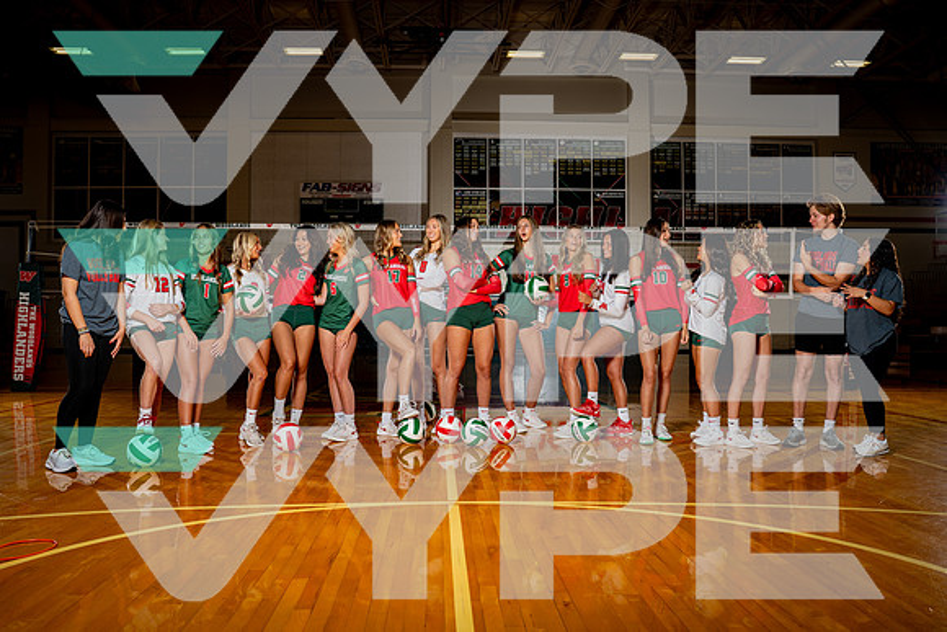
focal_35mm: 30
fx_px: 779
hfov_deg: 62.6
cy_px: 314
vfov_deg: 44.2
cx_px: 471
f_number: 5.6
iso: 100
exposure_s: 1/160
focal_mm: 28
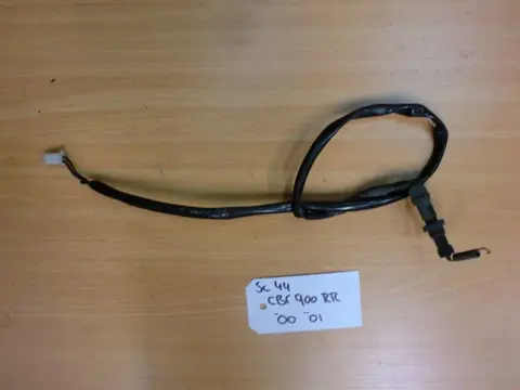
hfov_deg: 65.3
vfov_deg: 51.4
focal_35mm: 27
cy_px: 195
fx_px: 406
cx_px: 260
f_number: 3.2
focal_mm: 4.9
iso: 320
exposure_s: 1/60
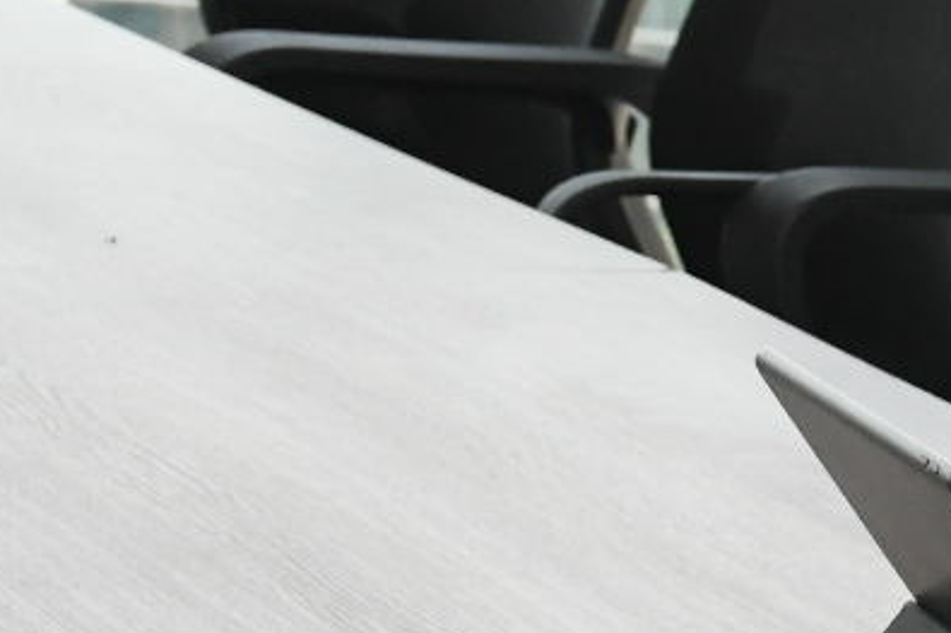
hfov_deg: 8.0
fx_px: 6495
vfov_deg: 5.6
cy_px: 484
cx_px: 1914
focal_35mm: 246
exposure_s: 1/160
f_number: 7.1
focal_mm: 40
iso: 3200
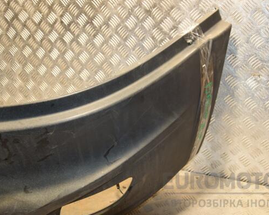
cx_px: 153
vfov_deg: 31.4
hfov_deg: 38.7
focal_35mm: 48
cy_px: 108
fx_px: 382
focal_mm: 28
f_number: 5
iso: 800
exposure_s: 1/100
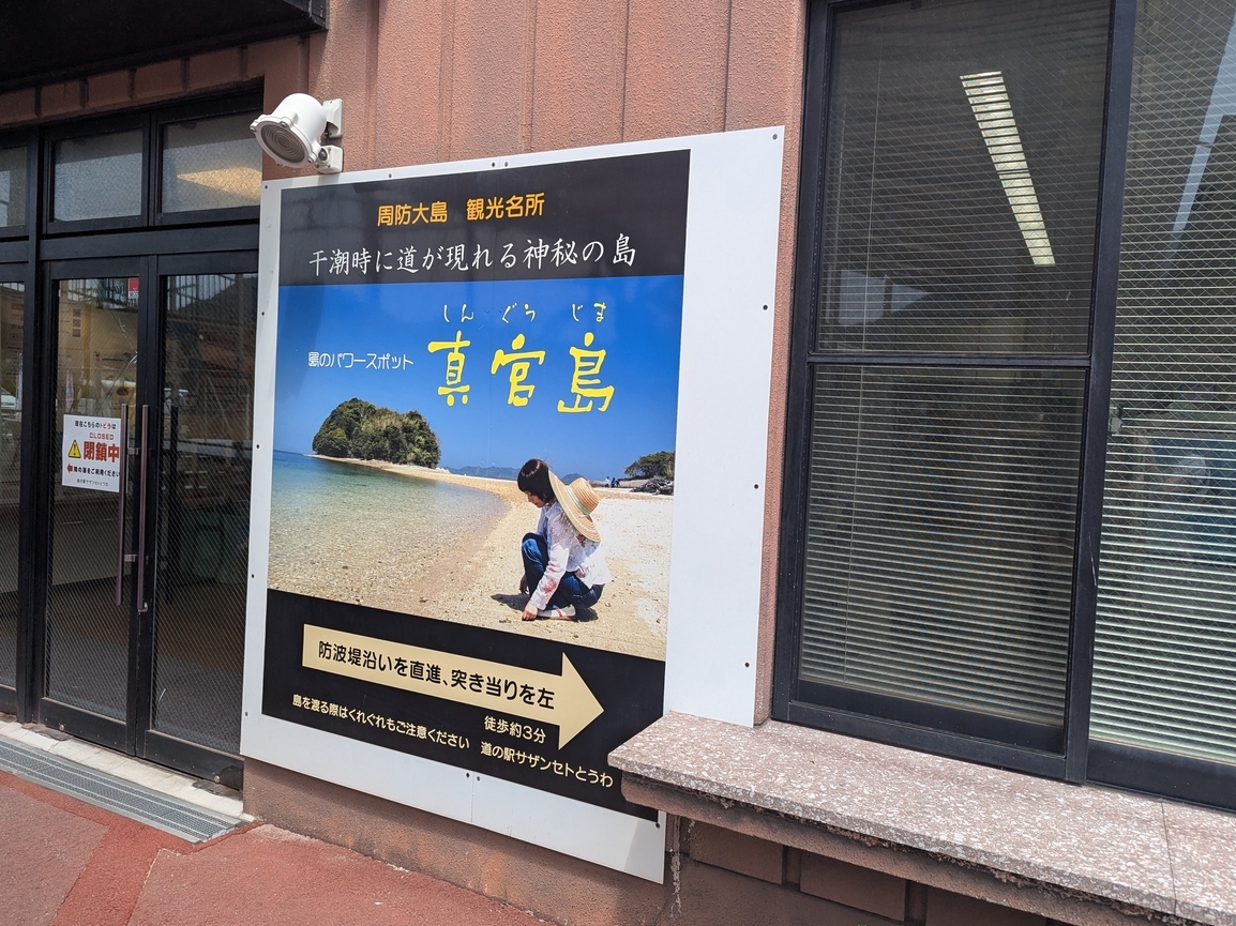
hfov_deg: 69.4
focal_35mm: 25
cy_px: 449
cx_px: 621
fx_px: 892
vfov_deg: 54.9
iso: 51
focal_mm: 6.81
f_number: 1.85
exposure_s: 1/1143
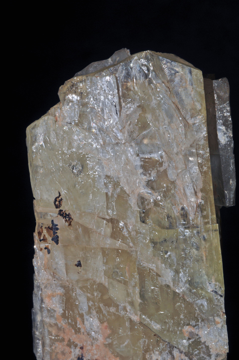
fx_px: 899
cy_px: 180
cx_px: 120
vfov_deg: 22.6
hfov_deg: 15.2
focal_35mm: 90
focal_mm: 60
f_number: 40
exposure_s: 1/60
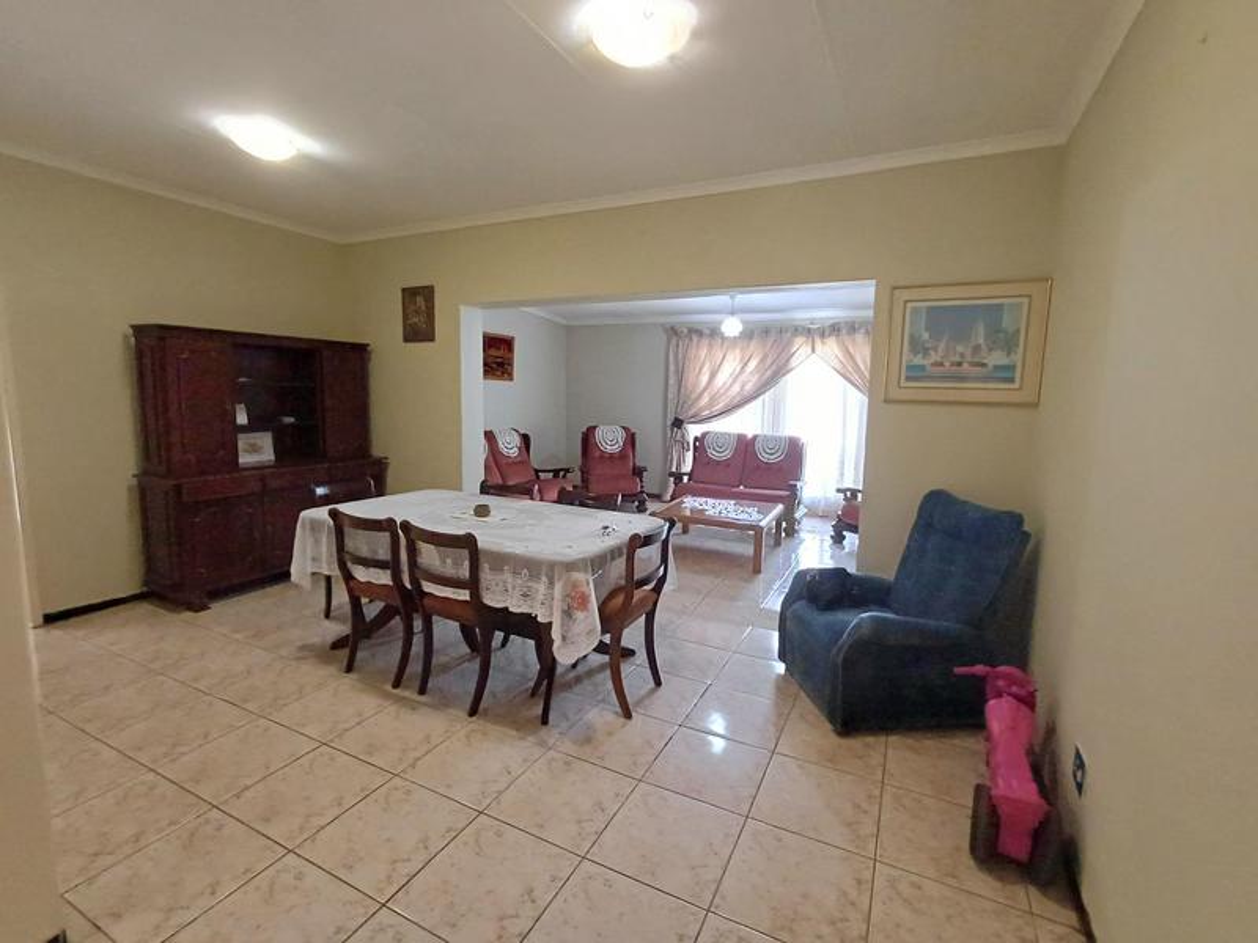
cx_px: 629
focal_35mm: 16
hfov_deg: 94.5
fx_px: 581
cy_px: 472
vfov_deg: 78.1
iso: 250
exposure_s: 1/25
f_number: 2.2
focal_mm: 1.64
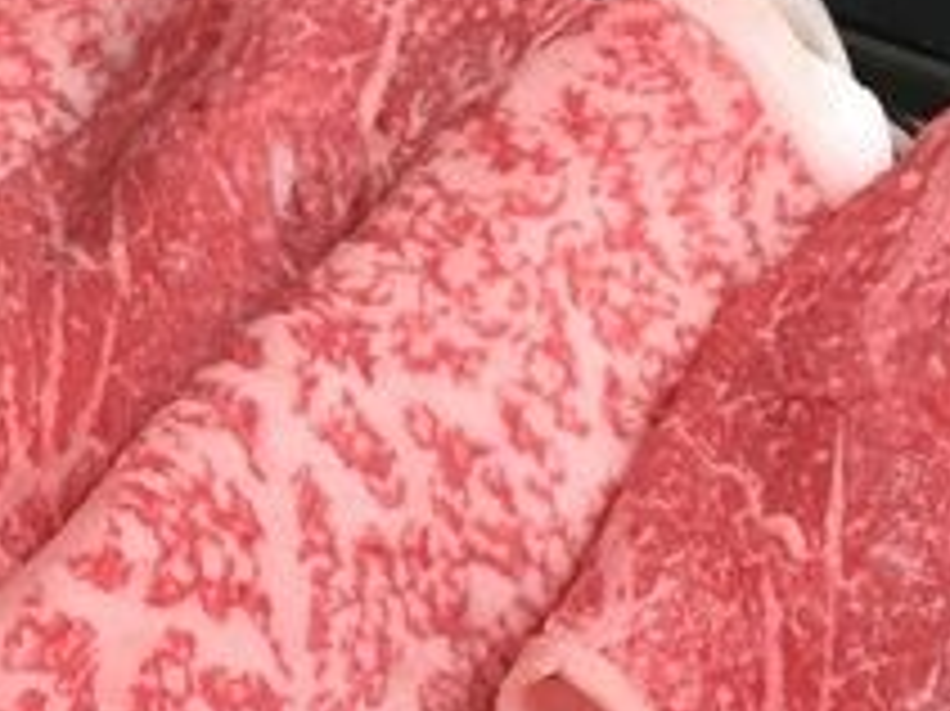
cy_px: 727
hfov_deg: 16.8
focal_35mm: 112
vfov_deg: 13.0
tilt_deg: -47.8
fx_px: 3072
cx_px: -187
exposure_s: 1/30
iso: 125
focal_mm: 4.15
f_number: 2.2
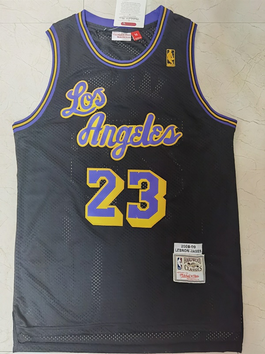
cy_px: 177
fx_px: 276
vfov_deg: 65.3
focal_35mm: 27
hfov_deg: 51.4
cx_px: 132
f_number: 1.9
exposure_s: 1/120
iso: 400
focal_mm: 6.71
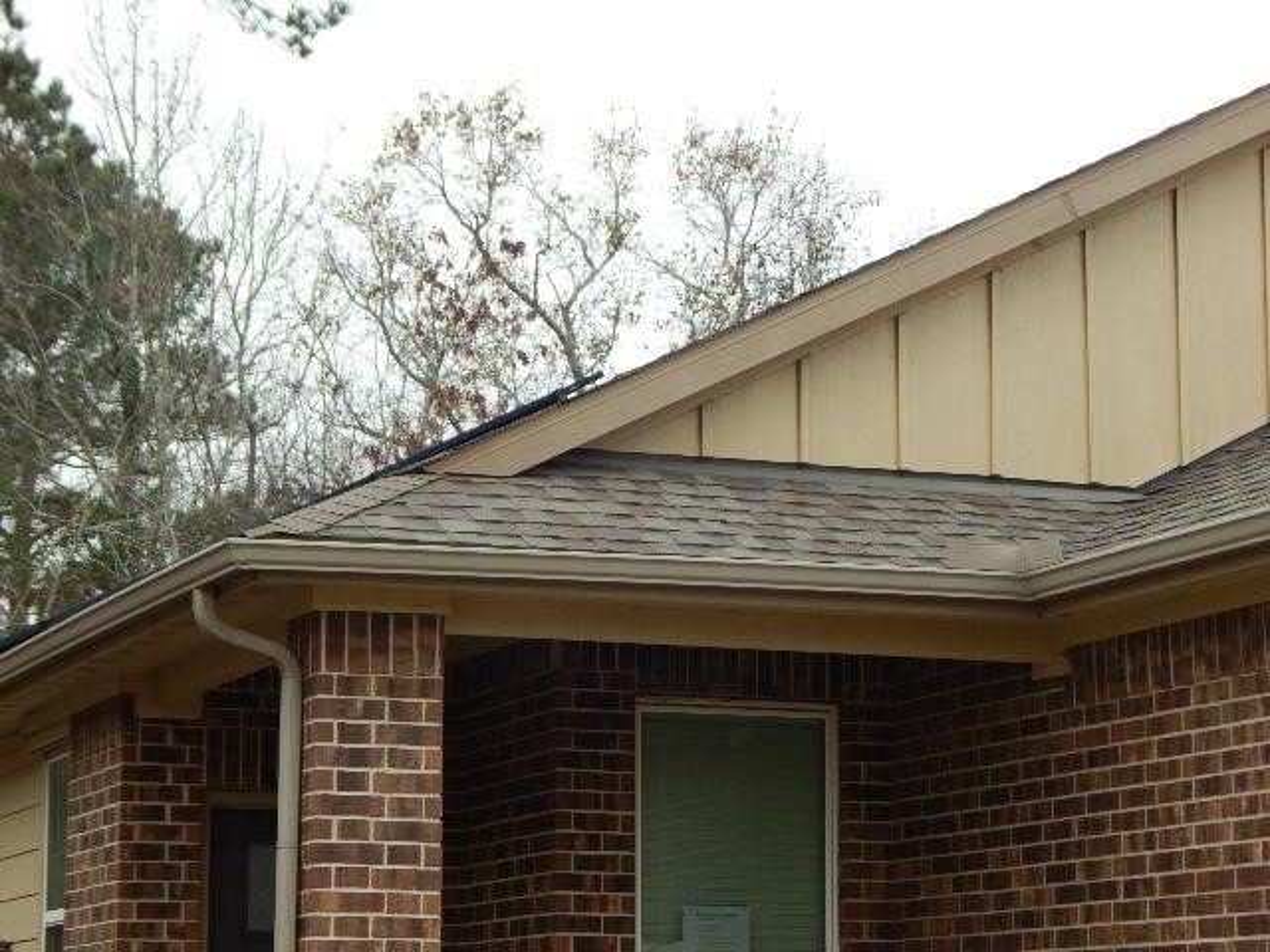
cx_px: 635
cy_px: 476
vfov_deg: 15.9
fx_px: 3412
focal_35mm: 93
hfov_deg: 21.1
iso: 125
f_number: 4.4
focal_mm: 16.6
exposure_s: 1/125
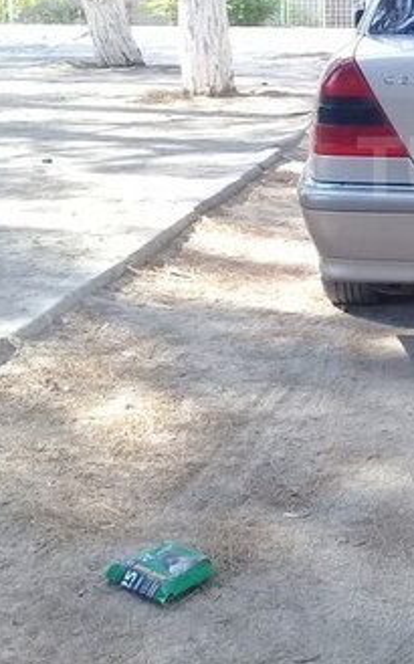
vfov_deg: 30.6
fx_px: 1194
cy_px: 167
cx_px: 563
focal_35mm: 66
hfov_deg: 18.1
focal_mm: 3.3
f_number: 2.2
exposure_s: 1/100
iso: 50
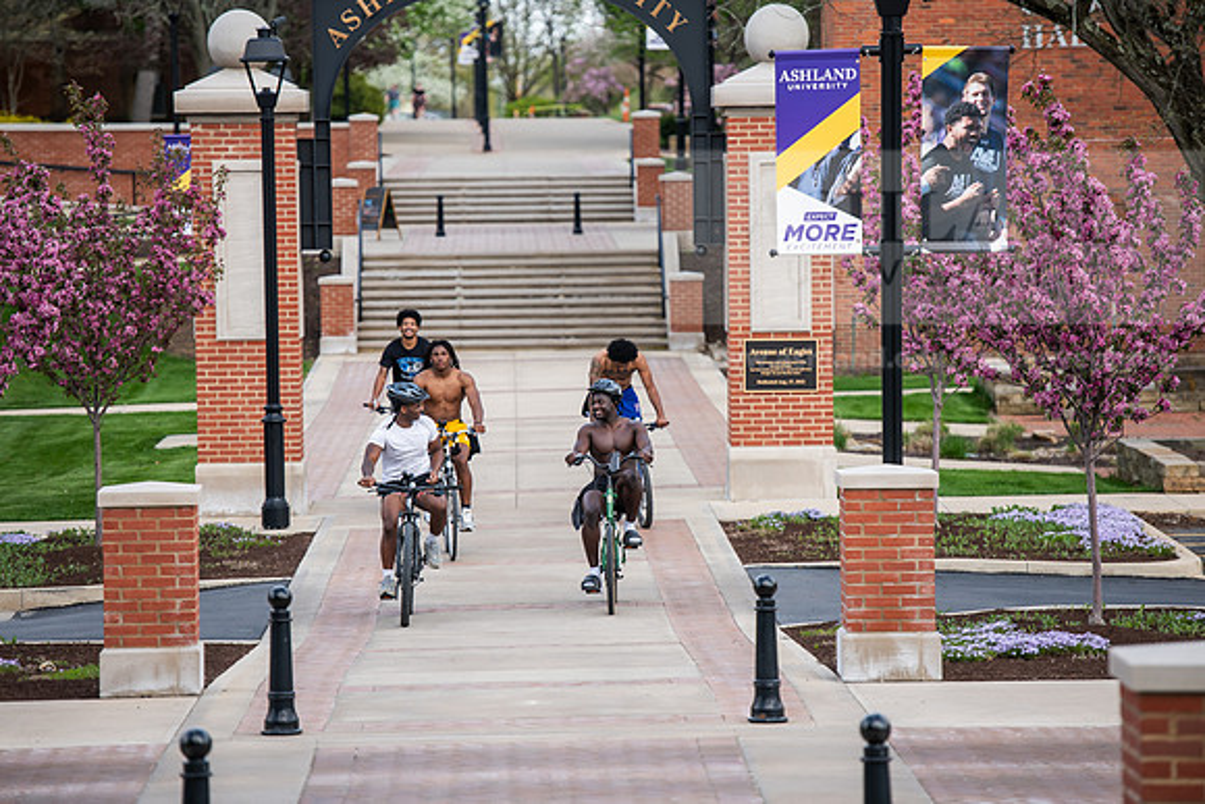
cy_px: 402
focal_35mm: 180
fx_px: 6026
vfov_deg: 7.6
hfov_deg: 11.4
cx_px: 602
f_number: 3.5
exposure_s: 1/640
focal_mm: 180
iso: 200
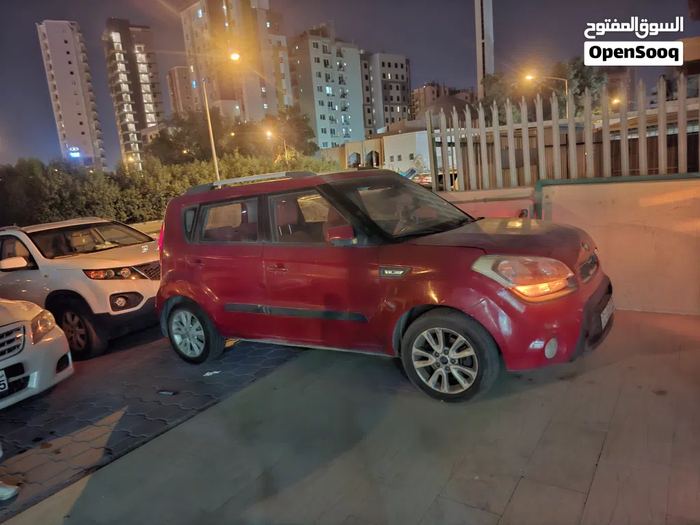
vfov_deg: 58.9
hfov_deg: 73.9
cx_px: 350
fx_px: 465
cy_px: 262
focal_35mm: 23
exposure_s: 1/8
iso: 1600
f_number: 1.8
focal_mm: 5.54
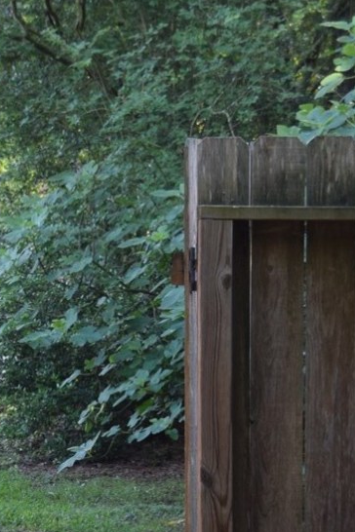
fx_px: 2721
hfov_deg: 7.4
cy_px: 475
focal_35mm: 184
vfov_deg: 11.1
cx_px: 48
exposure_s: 1/60
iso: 450
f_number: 4.2
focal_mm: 31
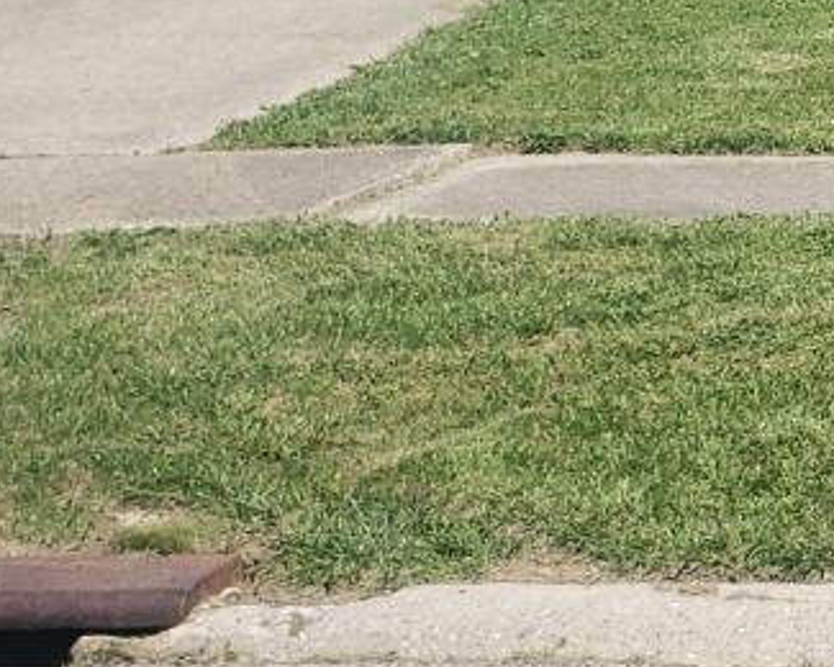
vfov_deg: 13.0
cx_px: 1665
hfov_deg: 13.9
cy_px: -1
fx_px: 2888
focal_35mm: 117
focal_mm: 4.3
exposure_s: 1/1266
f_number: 2.4
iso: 50
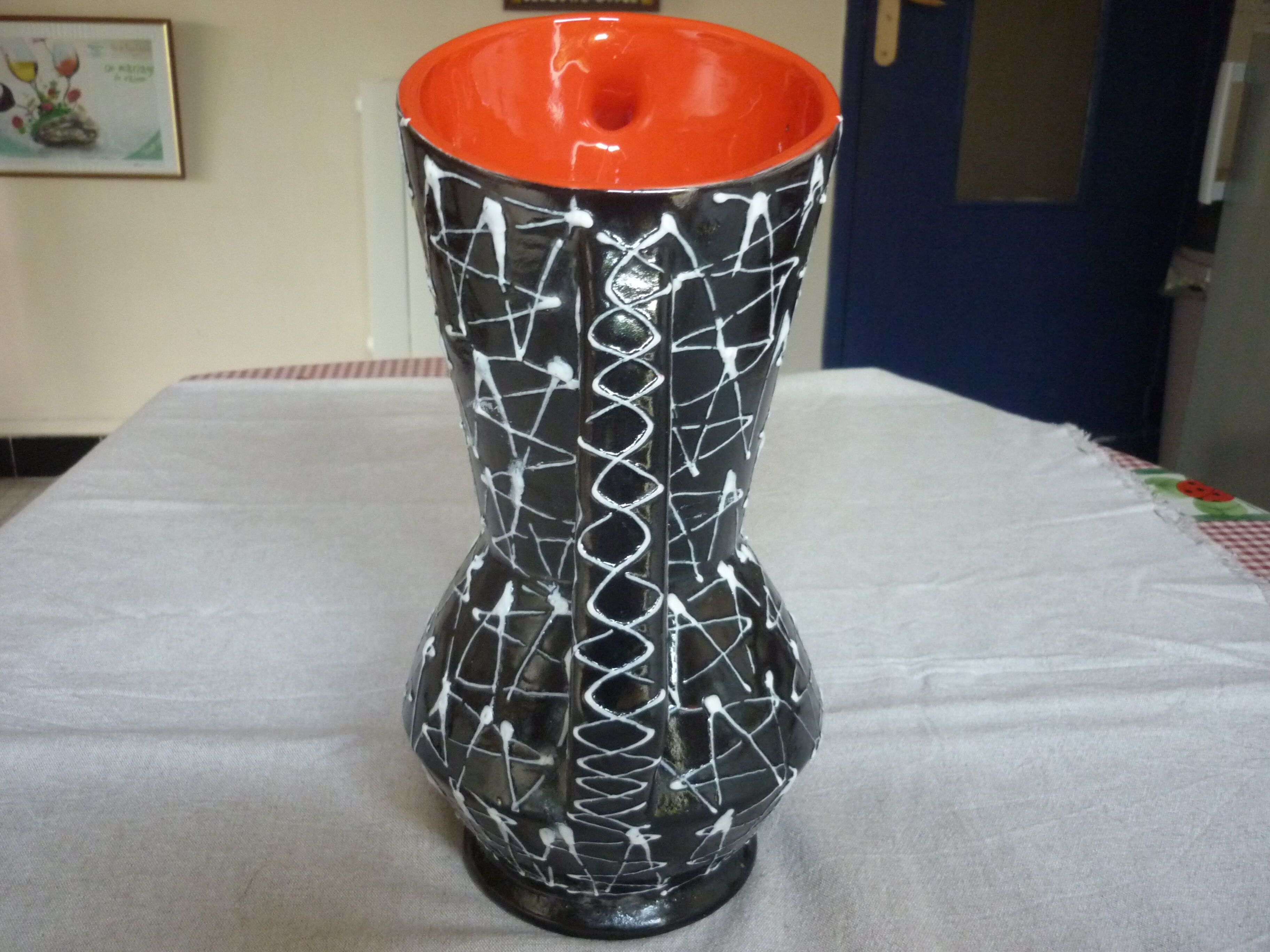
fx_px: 1211
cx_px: 635
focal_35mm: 33
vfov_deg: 42.9
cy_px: 476
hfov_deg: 55.4
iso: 400
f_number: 2.8
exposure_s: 1/20
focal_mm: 5.5
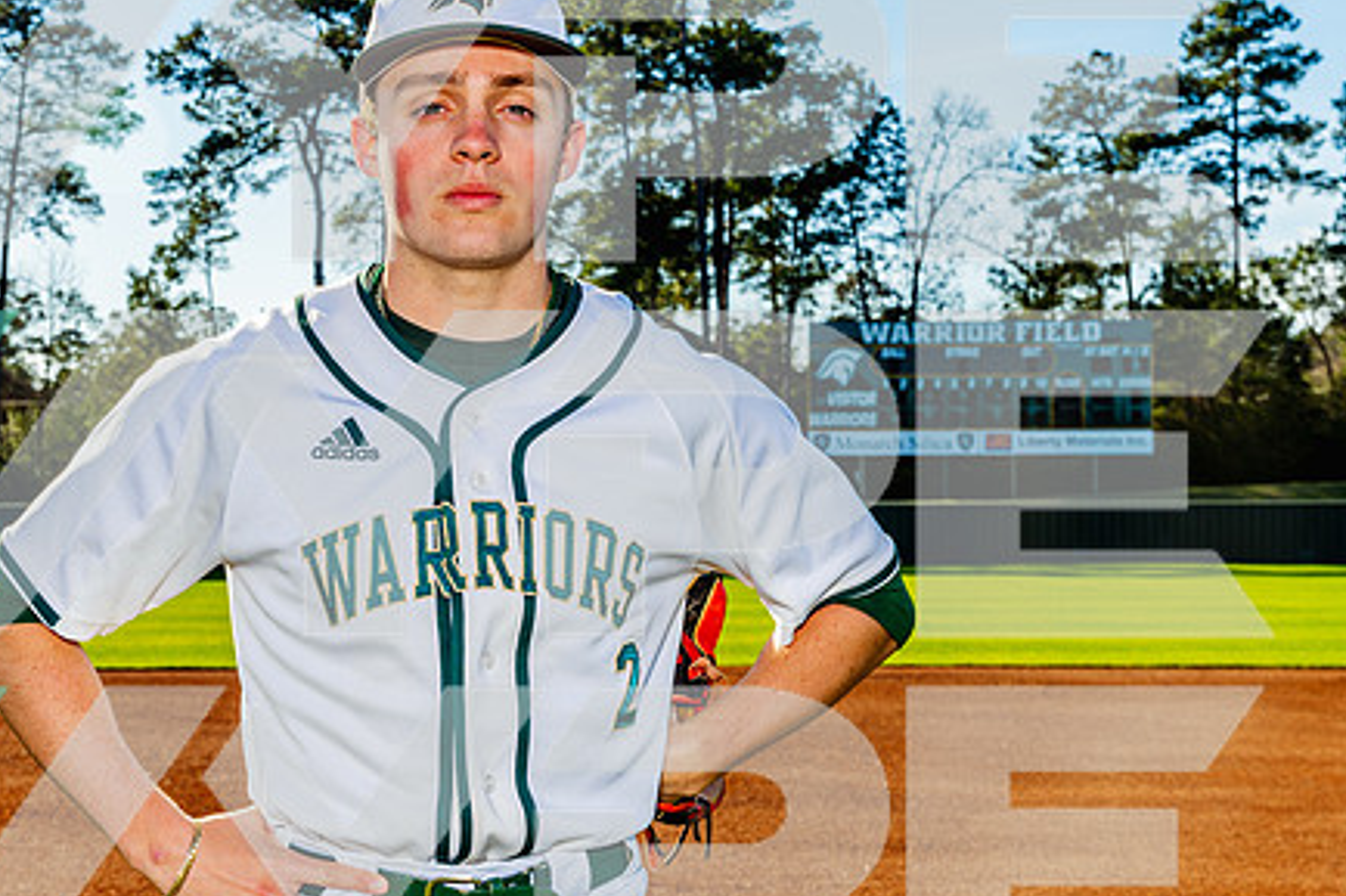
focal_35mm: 65
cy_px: 471
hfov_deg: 30.8
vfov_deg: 20.9
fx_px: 2429
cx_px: 464
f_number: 10
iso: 100
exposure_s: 1/125
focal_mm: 47
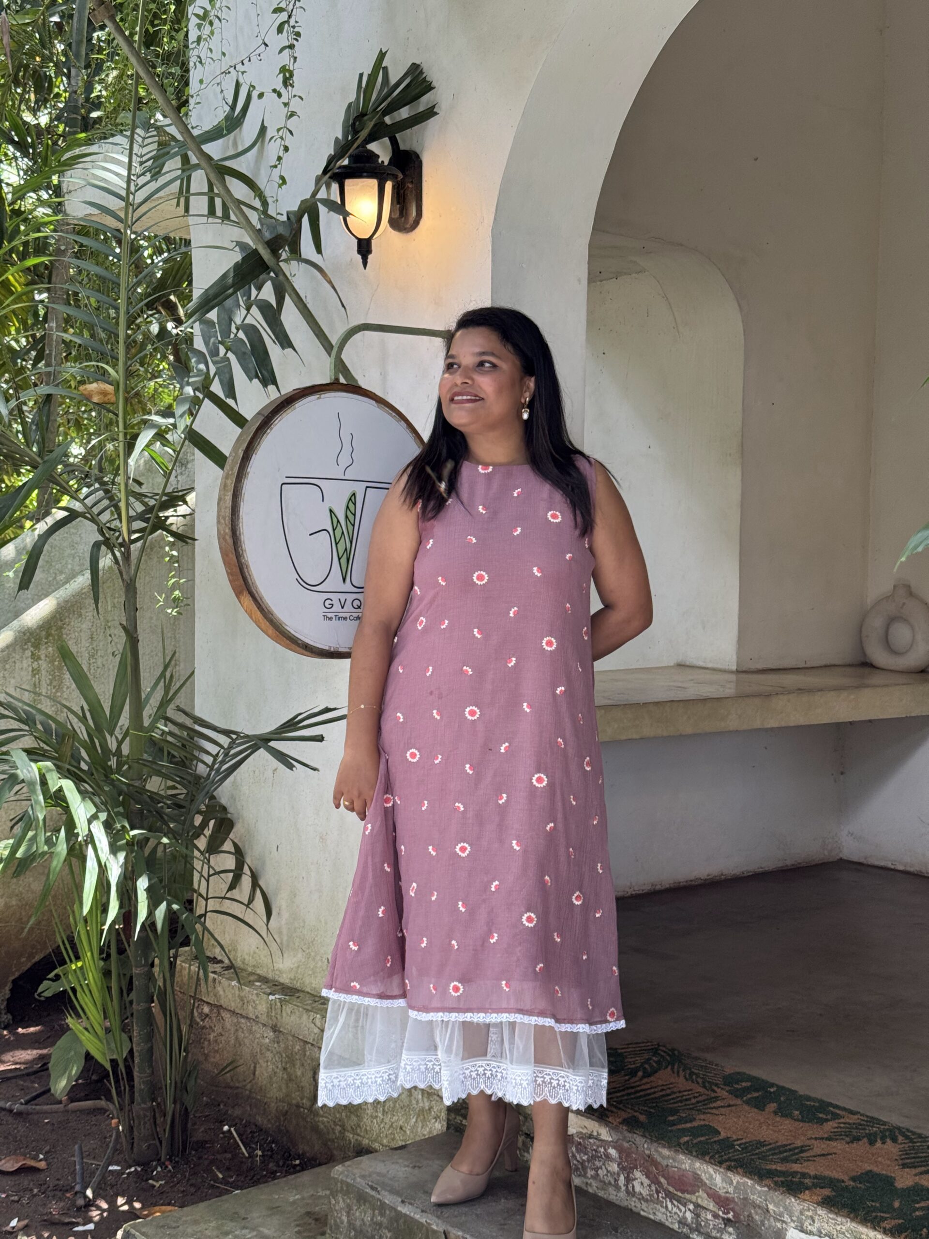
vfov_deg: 39.7
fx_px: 1718
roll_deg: -0.5
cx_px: 464
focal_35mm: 48
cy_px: 620
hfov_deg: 30.3
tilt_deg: -4.1
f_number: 1.78
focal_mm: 6.76
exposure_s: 1/100
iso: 64
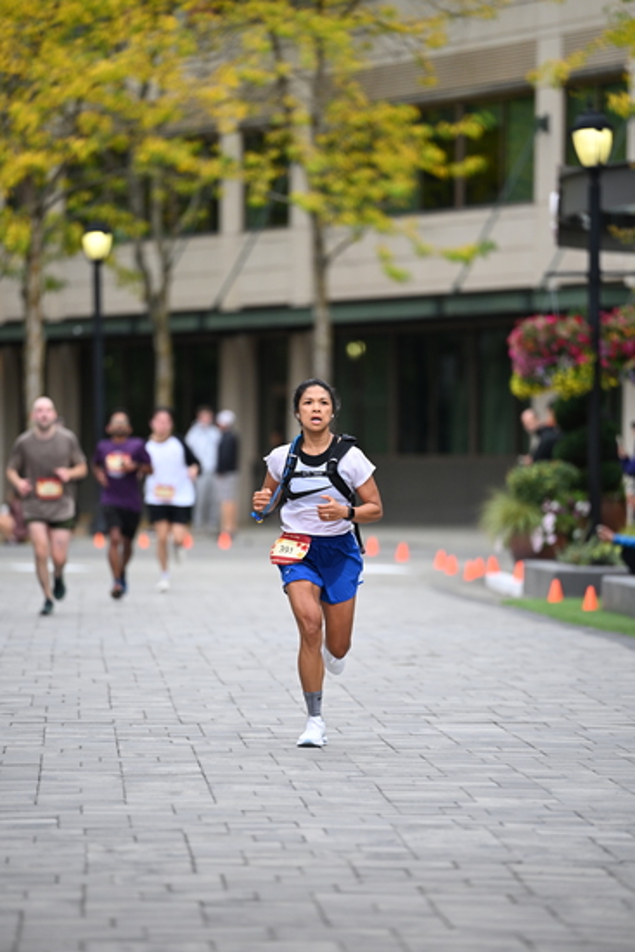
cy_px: 476
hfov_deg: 6.9
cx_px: 318
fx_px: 5288
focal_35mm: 200
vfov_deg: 10.3
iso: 640
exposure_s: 1/2000
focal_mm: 200
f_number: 2.8
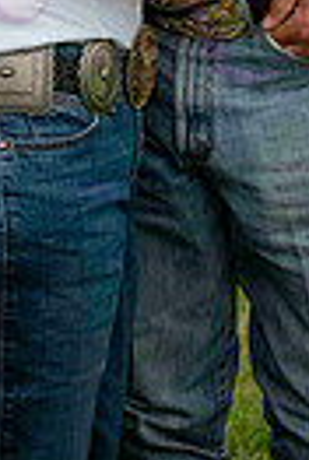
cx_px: 109
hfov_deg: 4.4
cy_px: -316
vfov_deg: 6.4
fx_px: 4034
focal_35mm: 315
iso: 2000
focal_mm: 92
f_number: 6.3
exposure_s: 1/800
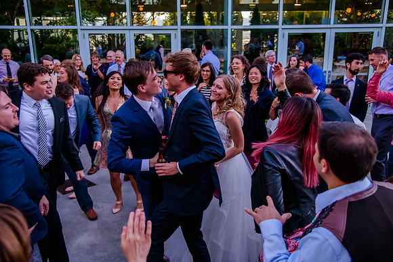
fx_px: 389
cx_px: 202
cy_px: 131
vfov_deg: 37.3
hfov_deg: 53.6
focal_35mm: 36
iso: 3200
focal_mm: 34
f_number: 4
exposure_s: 1/640
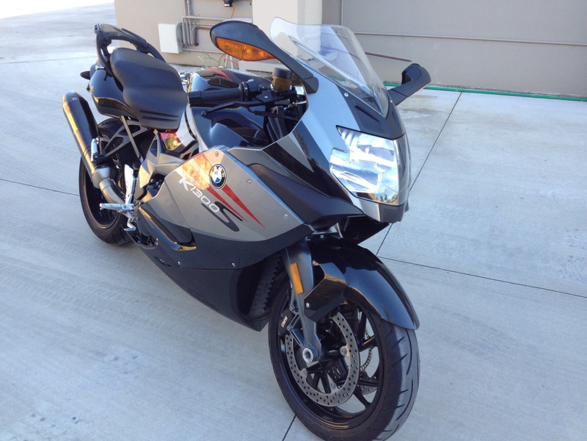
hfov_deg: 52.6
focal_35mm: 35
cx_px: 294
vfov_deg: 40.7
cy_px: 220
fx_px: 594
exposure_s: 1/120
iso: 64
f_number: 2.4
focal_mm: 4.28
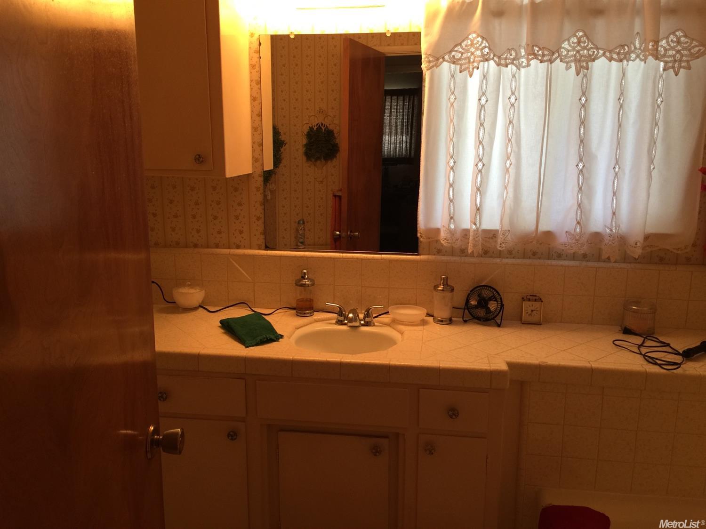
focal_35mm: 29
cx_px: 353
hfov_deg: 61.7
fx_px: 591
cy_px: 264
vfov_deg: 48.2
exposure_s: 1/15
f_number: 2.2
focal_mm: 4.15
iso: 40
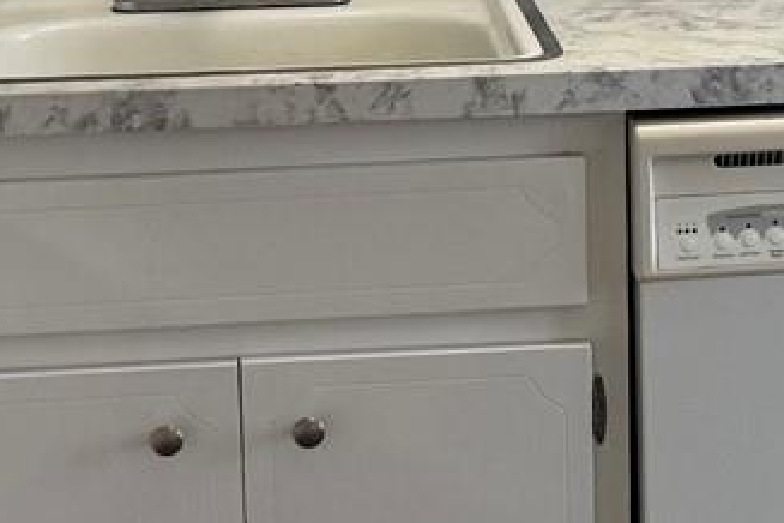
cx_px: 525
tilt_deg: -13.9
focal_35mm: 122
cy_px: 108
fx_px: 2657
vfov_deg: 11.2
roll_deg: +0.4
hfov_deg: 16.7
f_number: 1.78
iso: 160
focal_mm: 6.76
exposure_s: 1/60
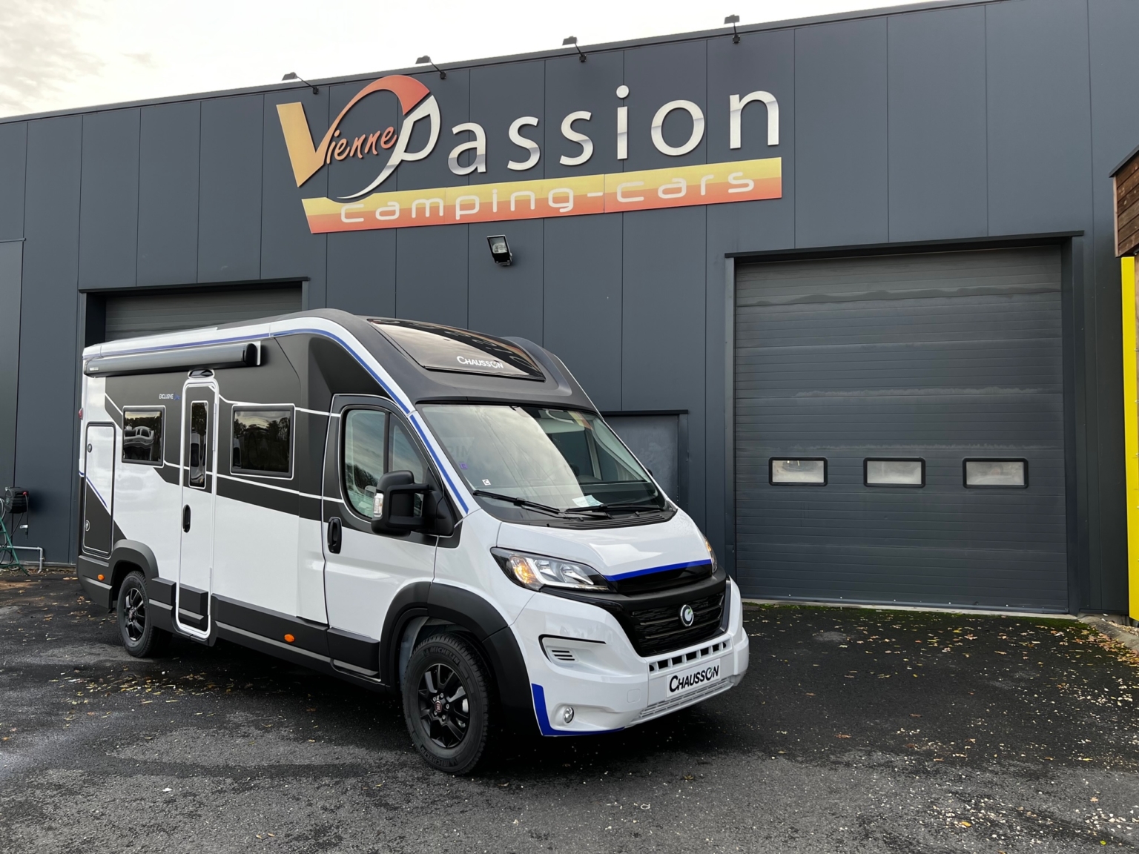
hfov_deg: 67.3
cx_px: 570
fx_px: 856
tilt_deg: +2.7
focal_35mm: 26
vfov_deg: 53.1
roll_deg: -0.6
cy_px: 427
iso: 50
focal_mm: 5.7
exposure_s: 1/357
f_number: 1.5
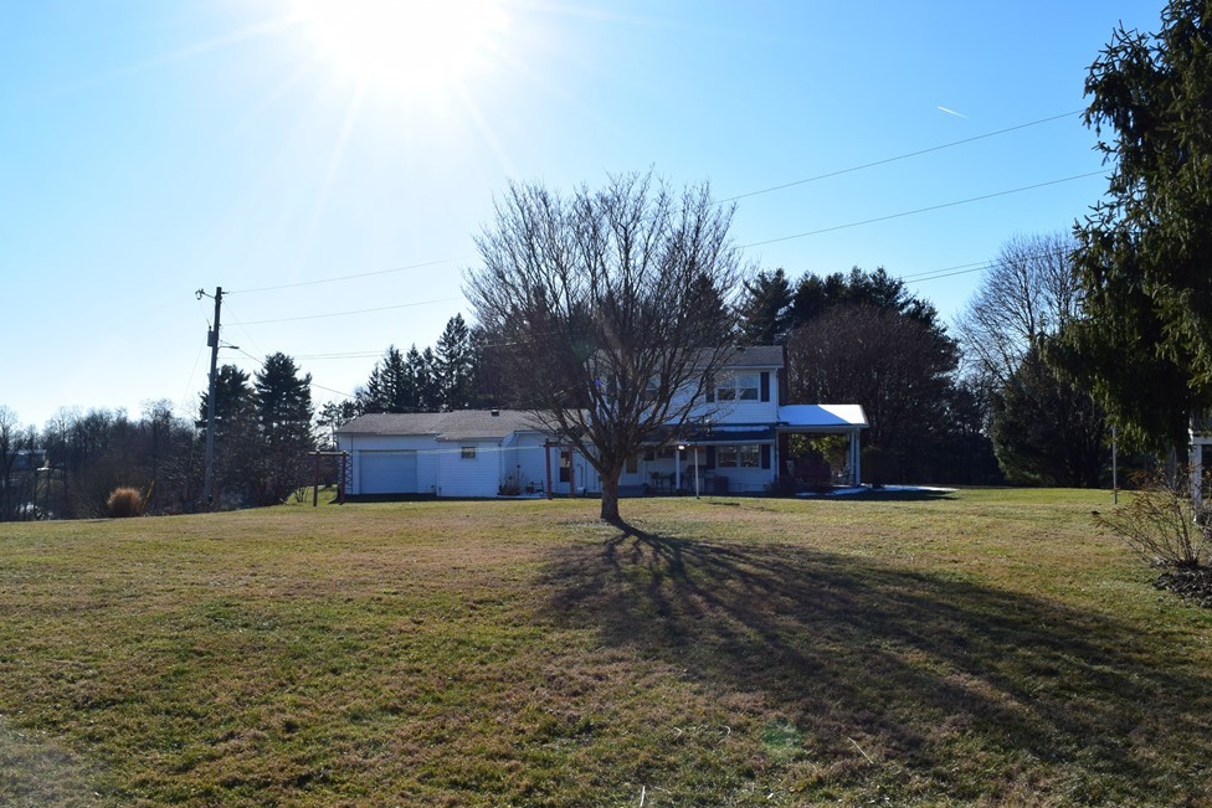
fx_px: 1010
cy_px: 419
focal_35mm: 30
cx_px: 619
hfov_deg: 61.9
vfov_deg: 43.6
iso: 400
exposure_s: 1/500
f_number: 11
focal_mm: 18
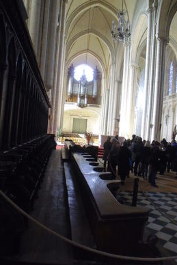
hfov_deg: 43.5
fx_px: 221
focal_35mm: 30
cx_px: 77
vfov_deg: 61.9
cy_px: 135
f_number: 2.6
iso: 400
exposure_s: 1/20
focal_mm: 4.65
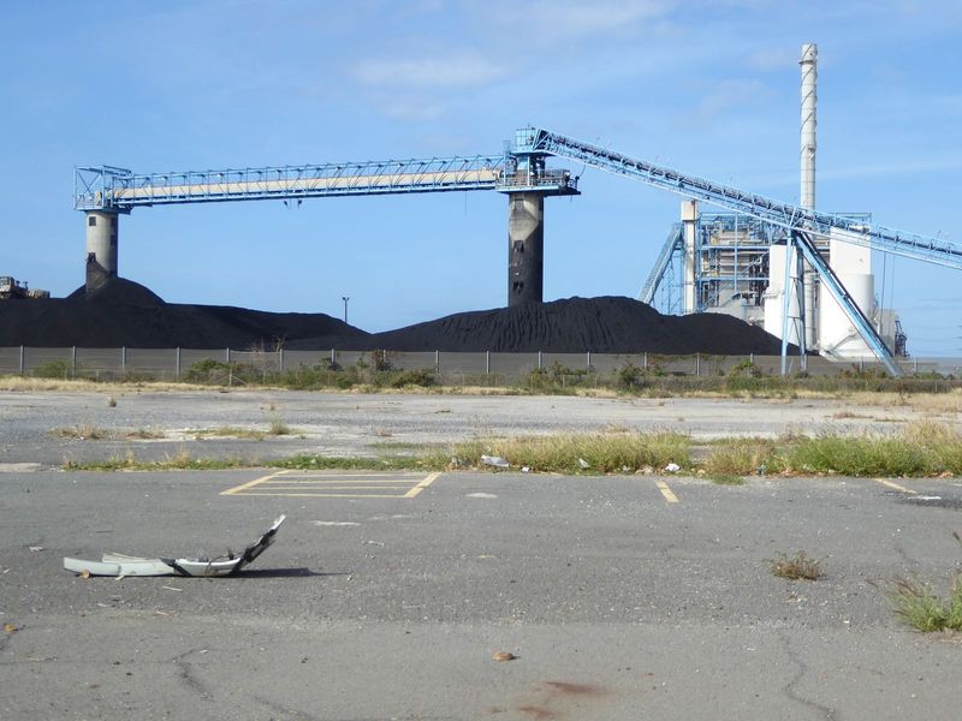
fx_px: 1667
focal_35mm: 60
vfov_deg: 24.4
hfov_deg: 32.2
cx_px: 481
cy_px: 360
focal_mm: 10.3
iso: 80
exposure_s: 1/640
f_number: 4.2
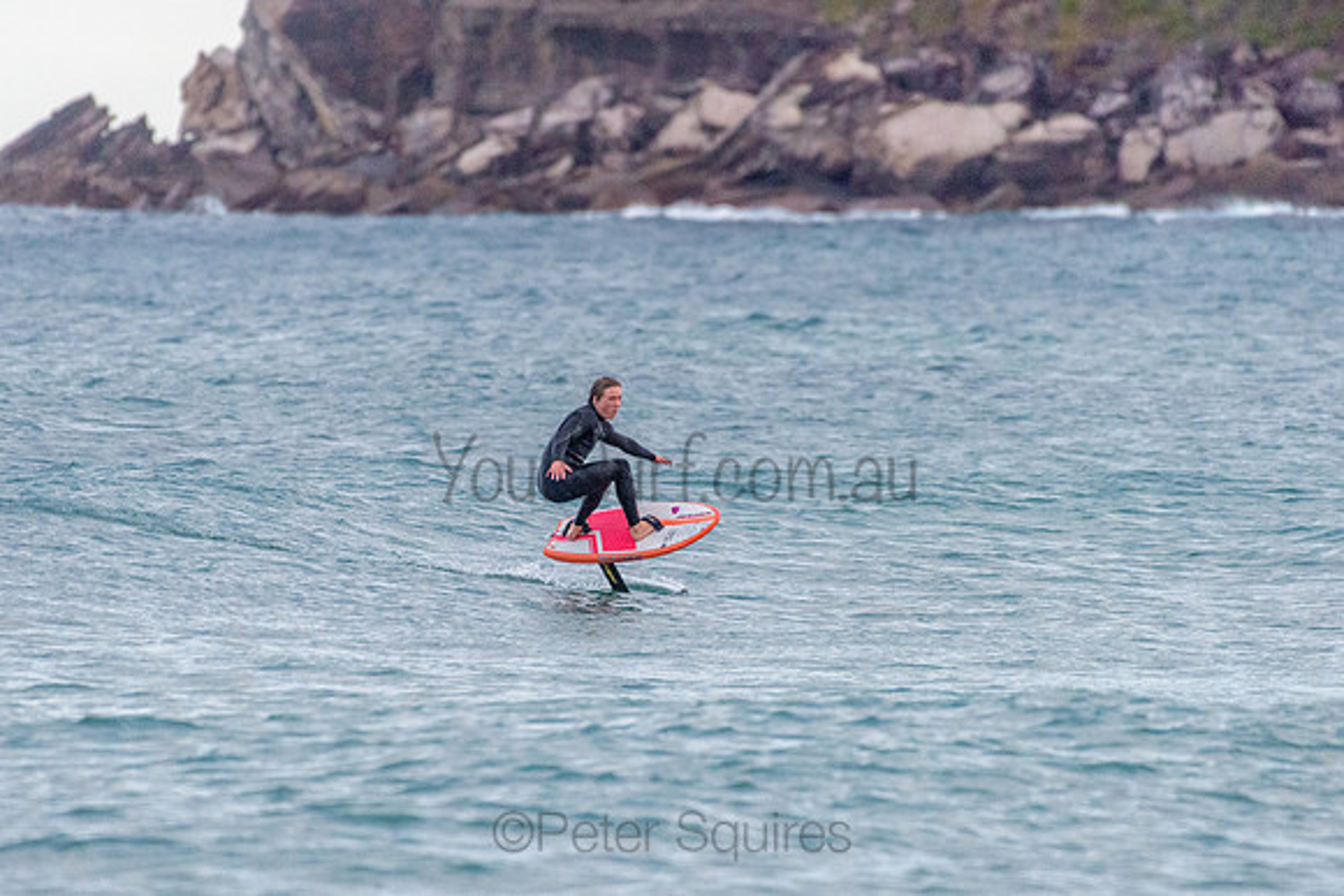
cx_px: 660
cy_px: 440
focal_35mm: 613
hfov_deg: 3.4
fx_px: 22880
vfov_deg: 2.2
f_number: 5.6
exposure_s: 1/2000
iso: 2500
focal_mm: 500
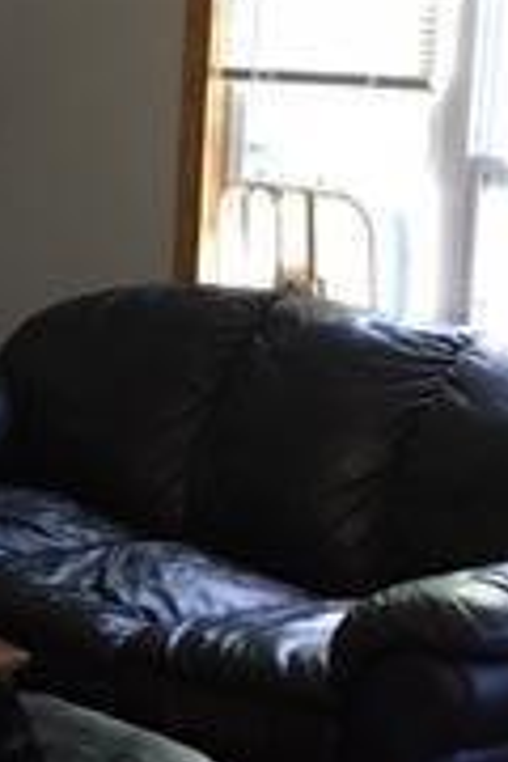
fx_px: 2265
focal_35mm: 107
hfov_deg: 12.3
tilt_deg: -9.5
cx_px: -224
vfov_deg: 19.1
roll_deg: -1.1
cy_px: 377
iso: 80
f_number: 2.2
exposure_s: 1/10
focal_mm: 4.15
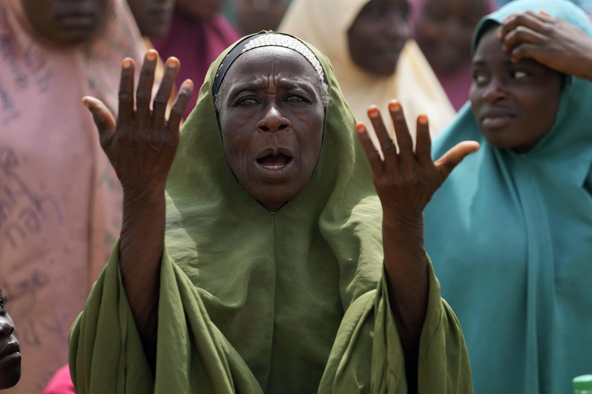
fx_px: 3288
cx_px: 296
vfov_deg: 6.9
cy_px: 197
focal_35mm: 200
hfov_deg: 10.3
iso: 800
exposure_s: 1/2500
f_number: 4.5
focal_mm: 200
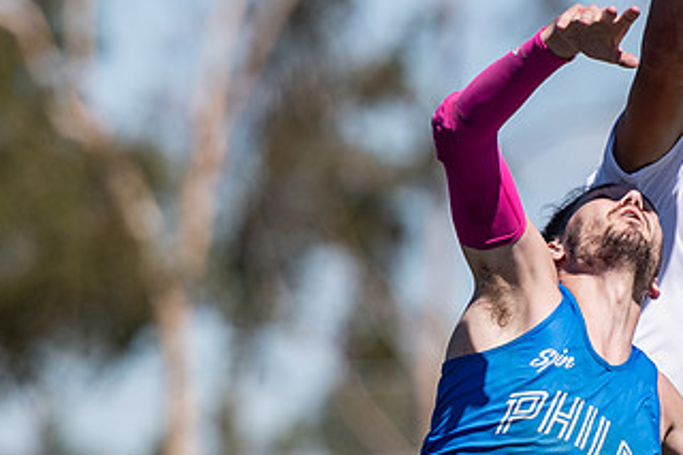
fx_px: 14487
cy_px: 401
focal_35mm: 764
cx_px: 604
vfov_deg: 1.8
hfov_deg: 2.7
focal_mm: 200
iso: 100
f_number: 2.8
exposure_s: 1/2500
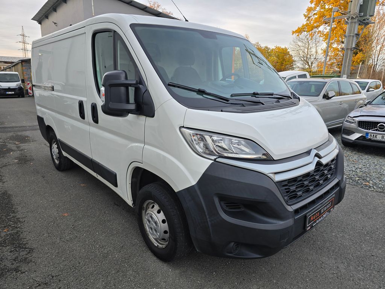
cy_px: 144
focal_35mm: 23
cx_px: 192
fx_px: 256
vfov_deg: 58.9
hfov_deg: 73.9
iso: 32
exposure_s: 1/180
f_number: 1.7
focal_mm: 6.3
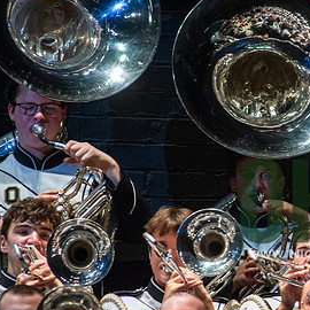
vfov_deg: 1.6
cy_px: 212
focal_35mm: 1095
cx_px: 327
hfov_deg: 1.6
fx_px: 11094
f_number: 5.6
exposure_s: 1/400
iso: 5000
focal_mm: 600
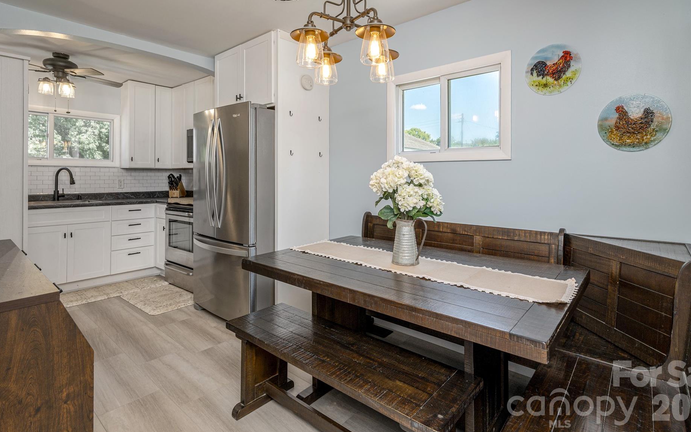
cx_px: 349
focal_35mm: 18
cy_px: 178
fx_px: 331
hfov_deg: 92.5
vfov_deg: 65.8
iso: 320
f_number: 7.1
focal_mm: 15.5
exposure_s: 1/30
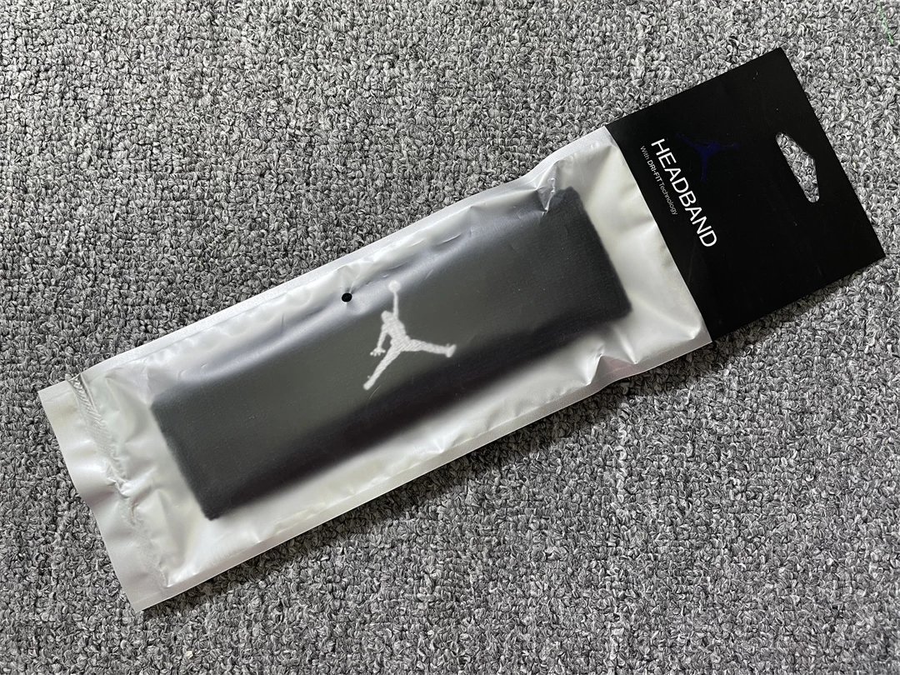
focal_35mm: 26
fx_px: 676
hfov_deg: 67.3
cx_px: 450
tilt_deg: -88.1
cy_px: 338
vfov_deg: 53.1
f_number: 1.6
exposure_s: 1/50
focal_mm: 4.2
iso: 80
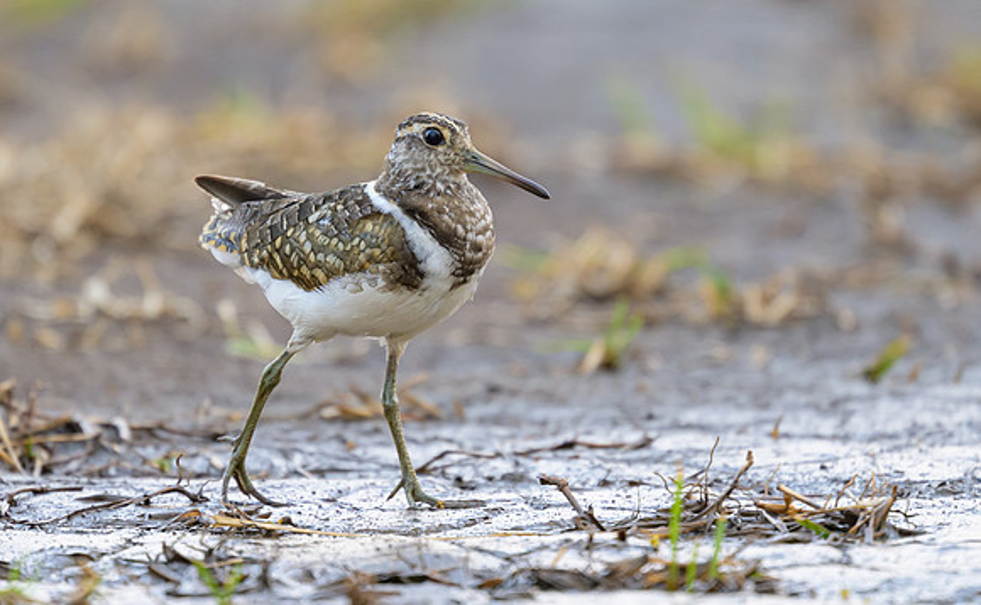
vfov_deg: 1.3
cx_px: 474
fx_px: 27458
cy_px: 241
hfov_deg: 2.0
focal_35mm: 1031
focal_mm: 560
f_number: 4
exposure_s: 1/320
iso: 1000
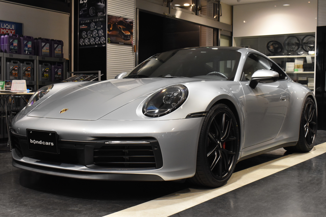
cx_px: 163
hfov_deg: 42.3
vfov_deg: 28.9
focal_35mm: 46
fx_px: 421
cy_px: 108
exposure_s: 1/50
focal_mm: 31
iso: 2000
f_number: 8
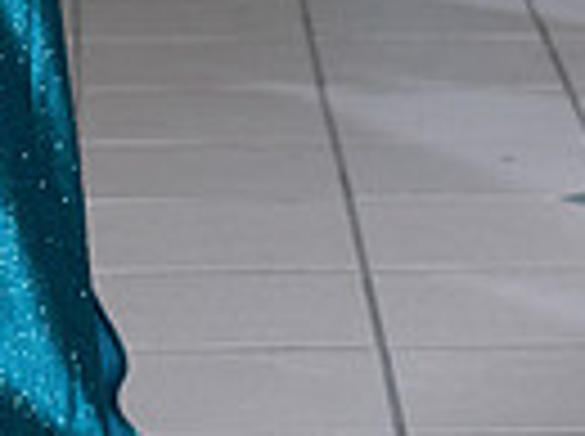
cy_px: -526
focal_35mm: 300
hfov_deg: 6.6
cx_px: -58
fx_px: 5061
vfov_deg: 4.8
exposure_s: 1/160
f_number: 5
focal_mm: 90
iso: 1250
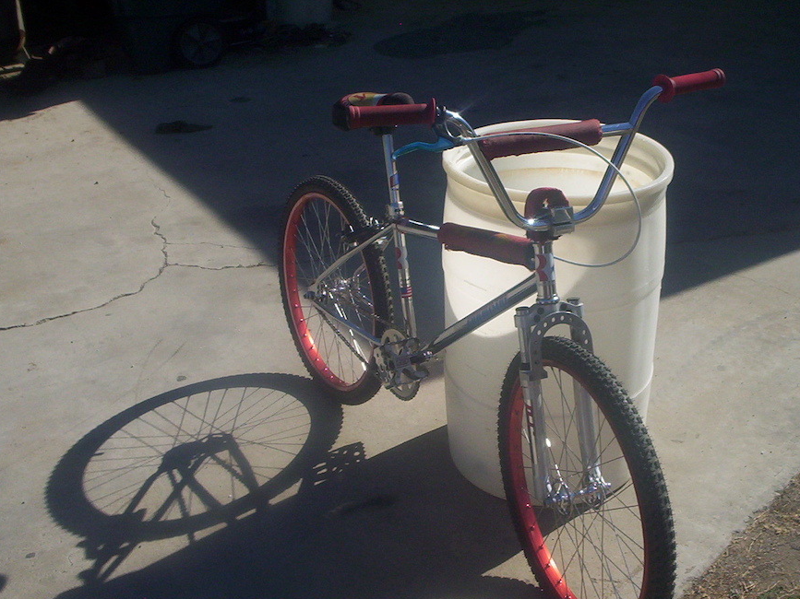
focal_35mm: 45
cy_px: 303
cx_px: 448
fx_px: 1040
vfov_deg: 32.2
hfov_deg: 42.0
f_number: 4.5
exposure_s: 1/1116
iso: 100
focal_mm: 4.99
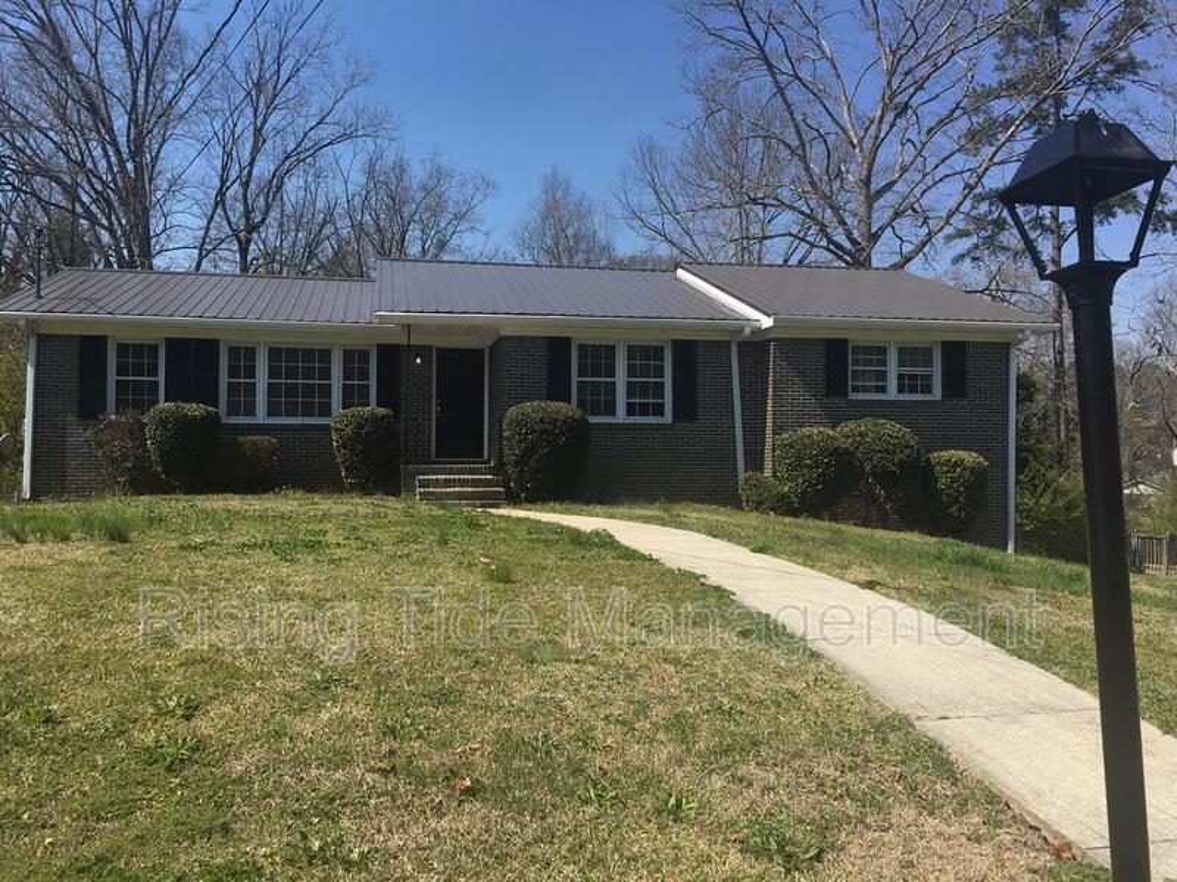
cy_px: 441
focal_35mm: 29
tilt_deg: +2.3
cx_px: 588
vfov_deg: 48.2
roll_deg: +0.1
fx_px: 986
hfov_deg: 61.7
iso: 25
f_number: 2.2
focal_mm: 4.15
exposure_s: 1/1282
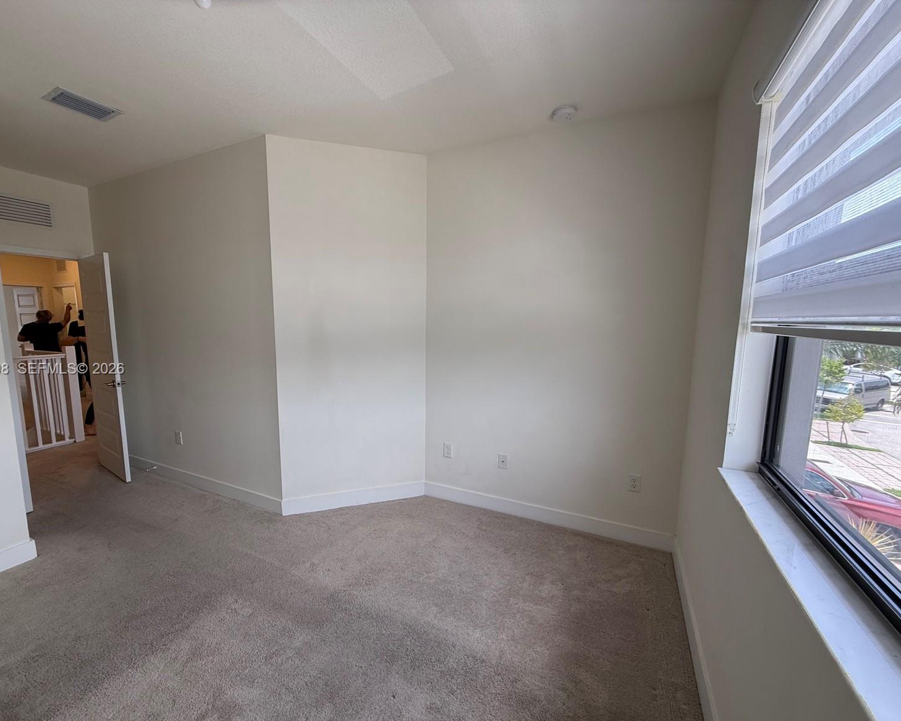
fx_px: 400
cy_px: 370
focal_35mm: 15
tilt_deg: -7.7
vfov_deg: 84.0
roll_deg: -0.1
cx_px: 426
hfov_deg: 96.7
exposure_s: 1/99
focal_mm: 2.22
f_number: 2.2
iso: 80
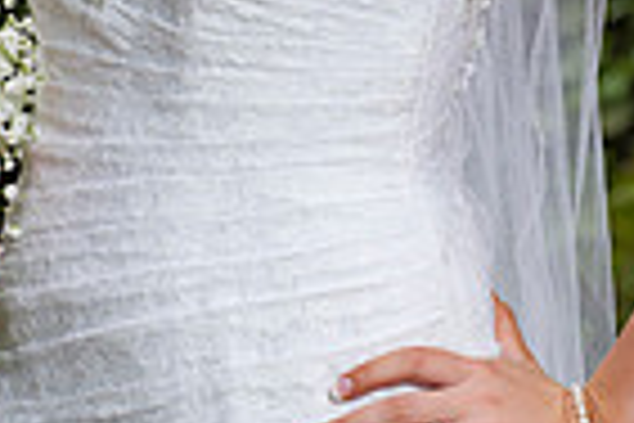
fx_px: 8435
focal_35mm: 479
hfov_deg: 4.3
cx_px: 245
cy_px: -198
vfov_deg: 2.9
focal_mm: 150
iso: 500
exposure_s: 1/160
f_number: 6.3
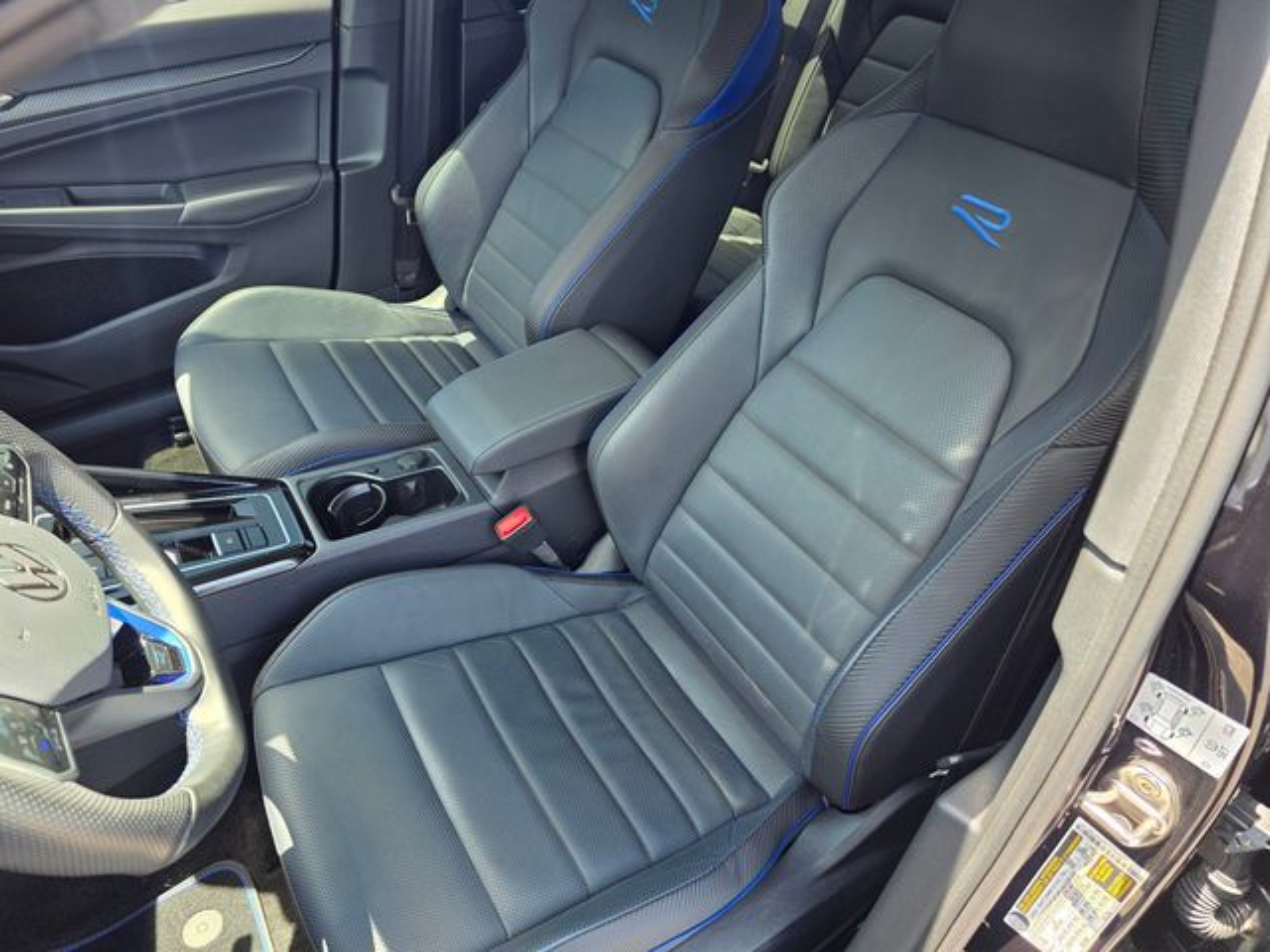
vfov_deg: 58.9
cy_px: 476
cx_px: 635
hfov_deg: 73.9
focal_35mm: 23
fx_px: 844
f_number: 1.7
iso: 64
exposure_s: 1/180
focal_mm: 6.3
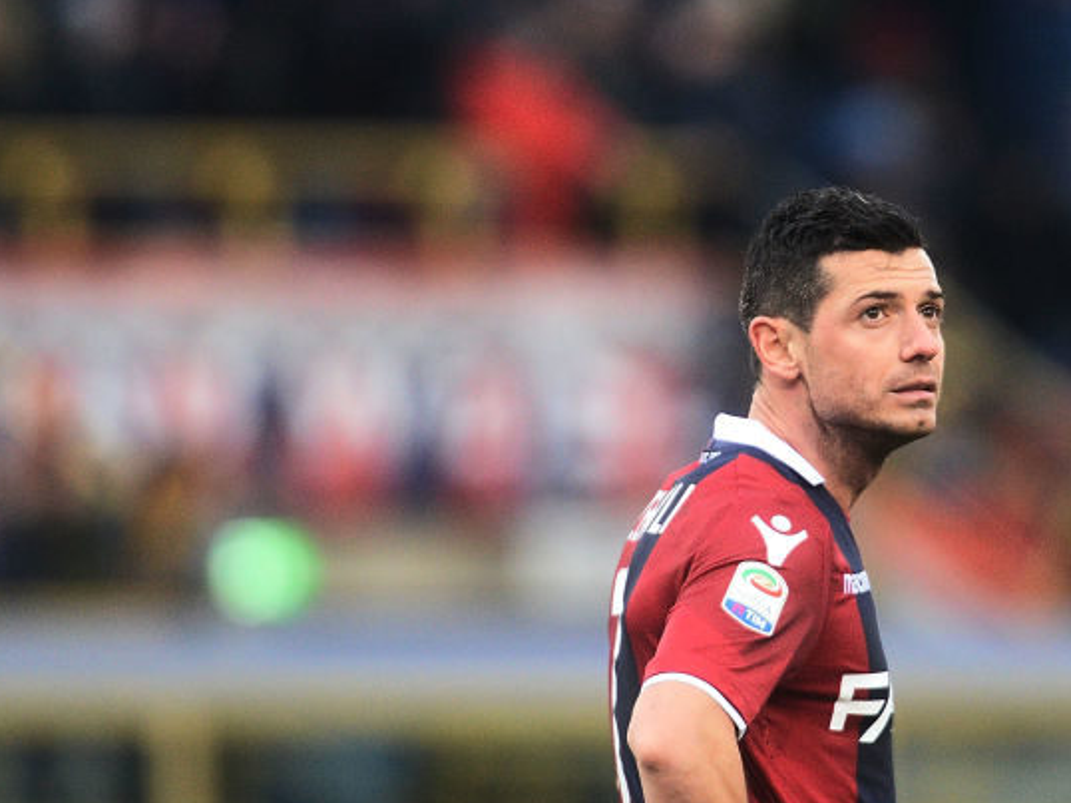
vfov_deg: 1.6
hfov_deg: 2.2
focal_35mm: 916
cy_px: 486
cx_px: 993
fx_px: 28328
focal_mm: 500
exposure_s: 1/800
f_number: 5
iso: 3200
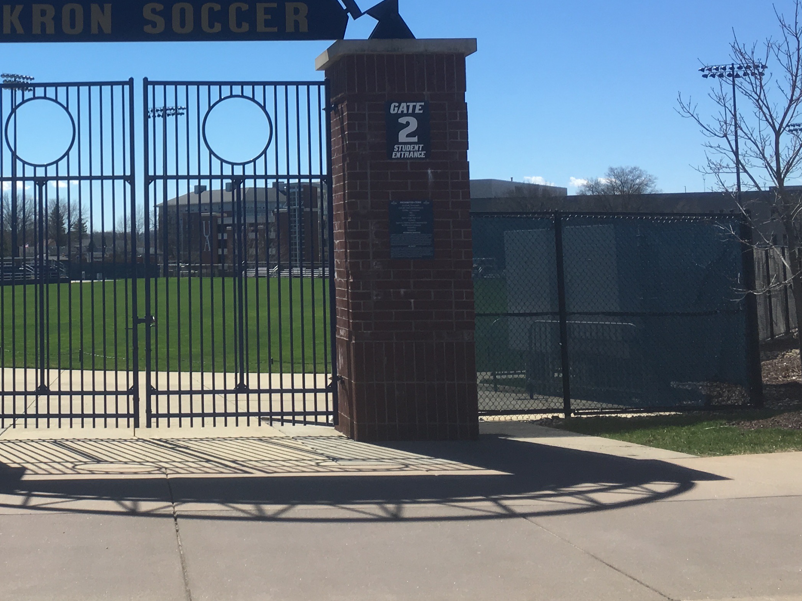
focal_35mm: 56
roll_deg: -0.1
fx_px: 1297
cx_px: 104
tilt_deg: +6.7
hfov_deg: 32.9
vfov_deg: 25.6
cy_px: 120
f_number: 2.2
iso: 25
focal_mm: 4.15
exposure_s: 1/1748
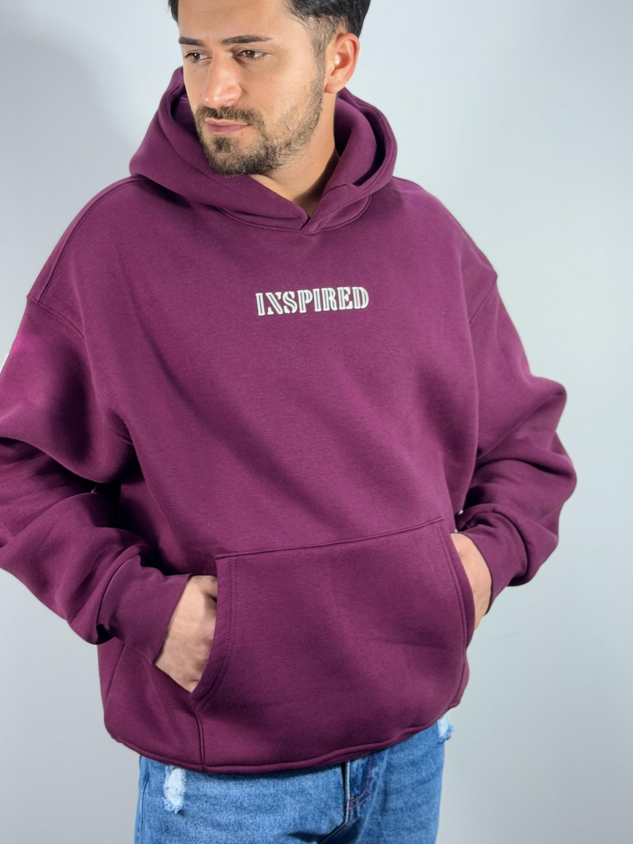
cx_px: 297
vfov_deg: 33.1
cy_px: 344
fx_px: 1414
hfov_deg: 25.2
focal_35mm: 58
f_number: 1.78
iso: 125
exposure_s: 1/100
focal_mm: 6.76
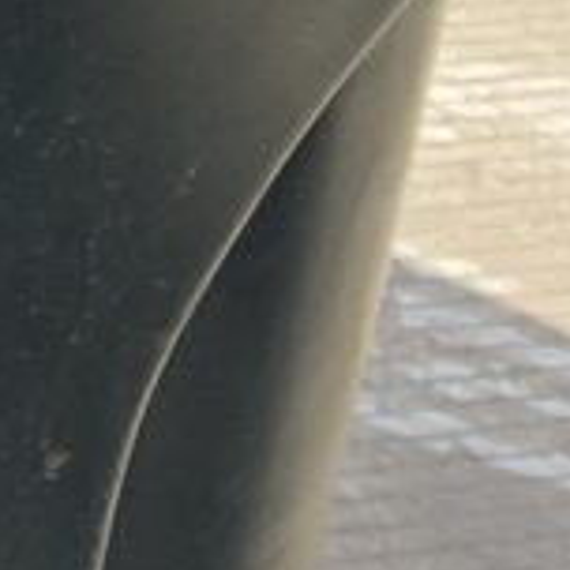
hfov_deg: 8.3
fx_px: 3223
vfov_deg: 9.0
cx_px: -1215
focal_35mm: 173
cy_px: -851
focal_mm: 3
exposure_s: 1/551
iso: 16
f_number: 1.8
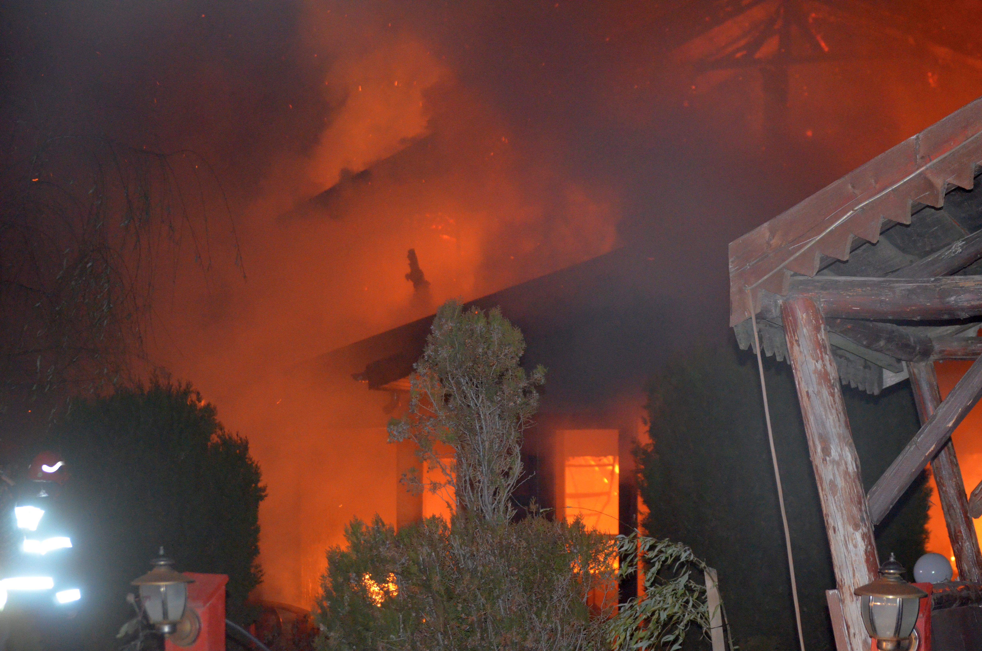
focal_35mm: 82
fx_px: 2246
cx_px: 491
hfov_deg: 24.7
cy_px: 326
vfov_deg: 16.5
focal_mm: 55
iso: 3200
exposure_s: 1/60
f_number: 4
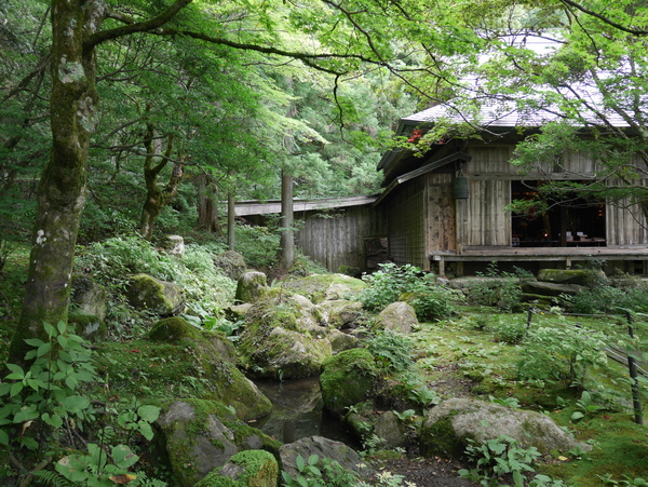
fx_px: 562
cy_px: 244
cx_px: 324
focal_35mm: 30
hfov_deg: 59.9
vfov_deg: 46.9
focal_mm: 15
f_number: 3.8
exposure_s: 1/60
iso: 800
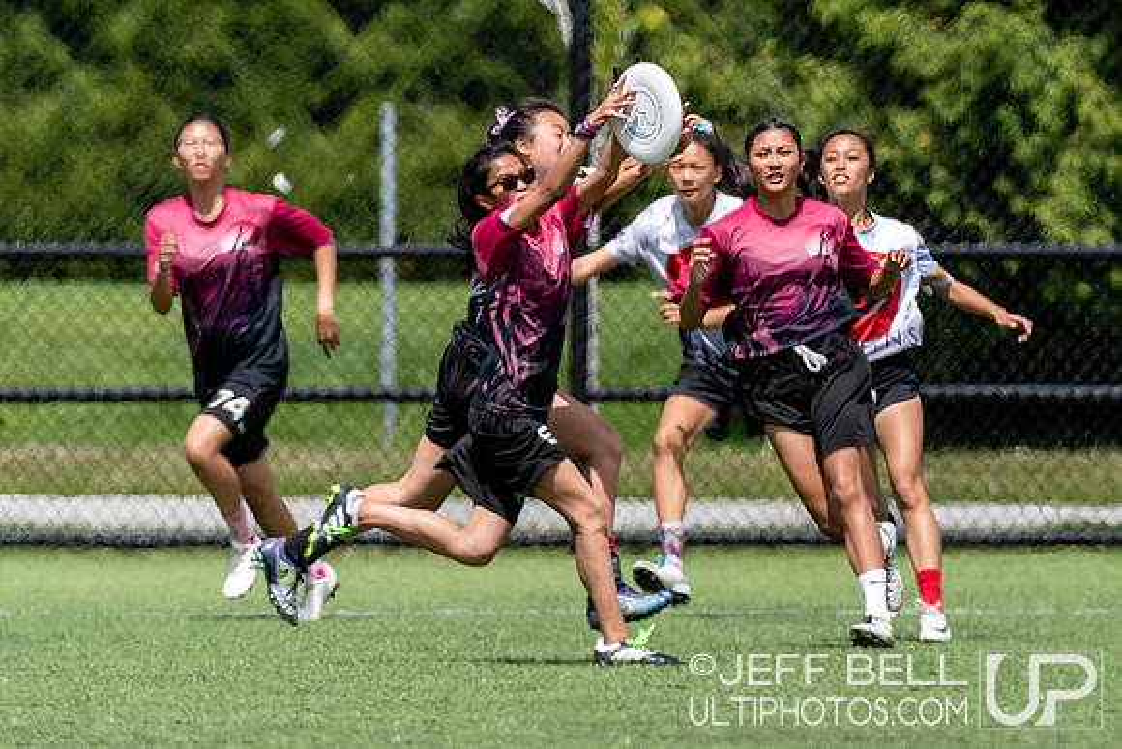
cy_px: 394
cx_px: 766
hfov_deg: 2.3
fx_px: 27355
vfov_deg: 1.6
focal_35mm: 878
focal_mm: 350
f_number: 4
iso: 180
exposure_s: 1/1600
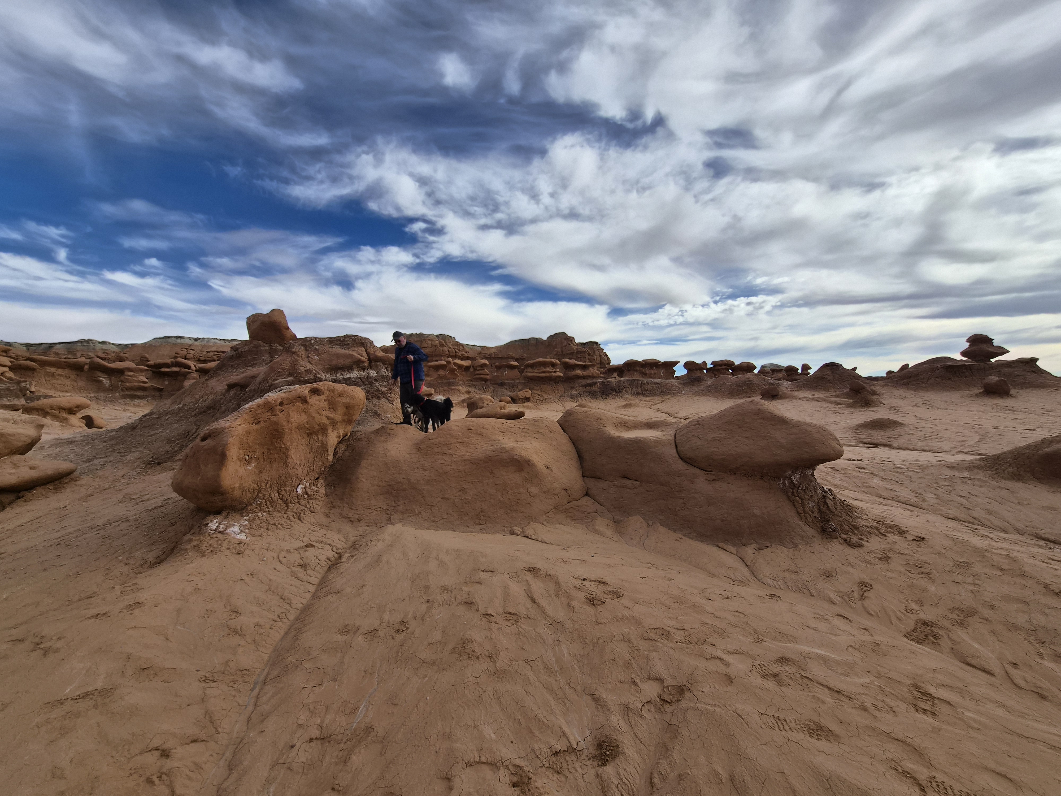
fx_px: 398
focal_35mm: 13
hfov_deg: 106.2
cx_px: 530
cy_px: 398
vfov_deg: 89.9
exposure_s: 1/1776
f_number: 2.2
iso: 25
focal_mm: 1.7
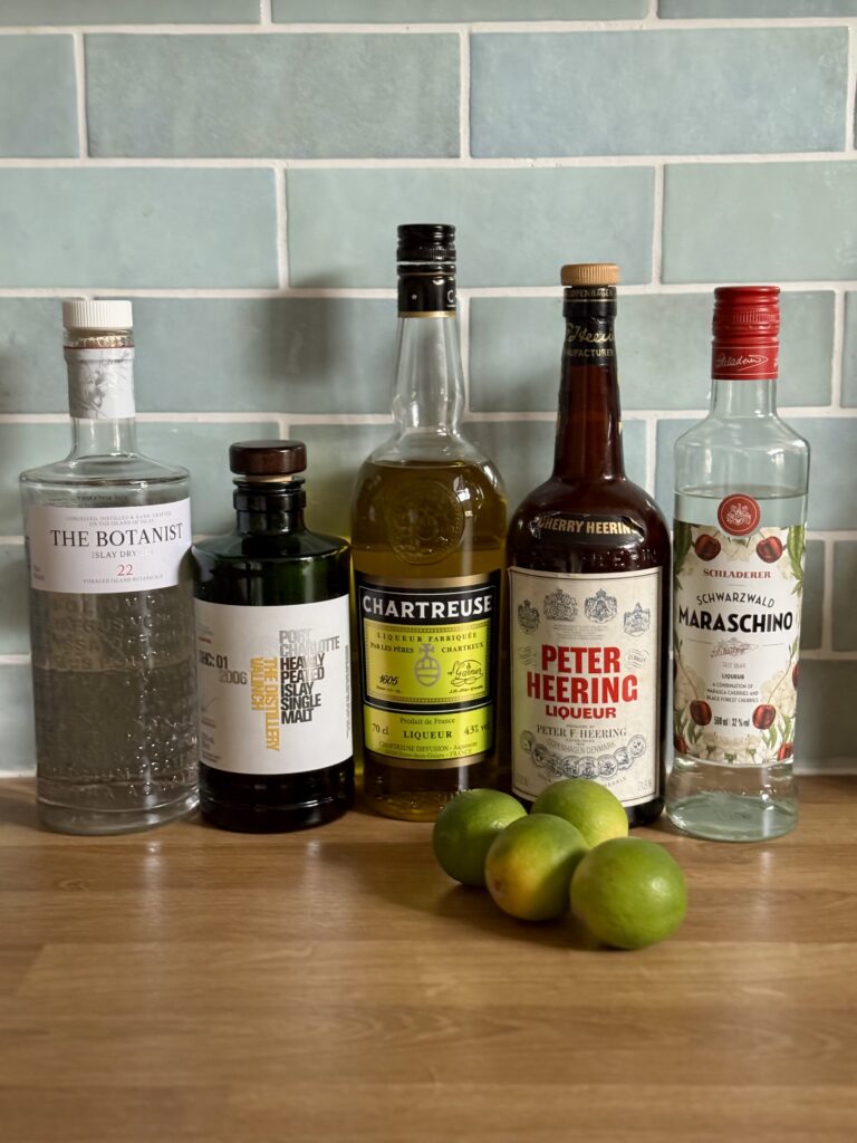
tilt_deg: -10.2
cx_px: 428
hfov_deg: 30.3
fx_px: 1584
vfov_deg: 39.7
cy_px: 572
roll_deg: +0.0
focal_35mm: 48
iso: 500
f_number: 1.78
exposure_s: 1/34
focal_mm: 6.76
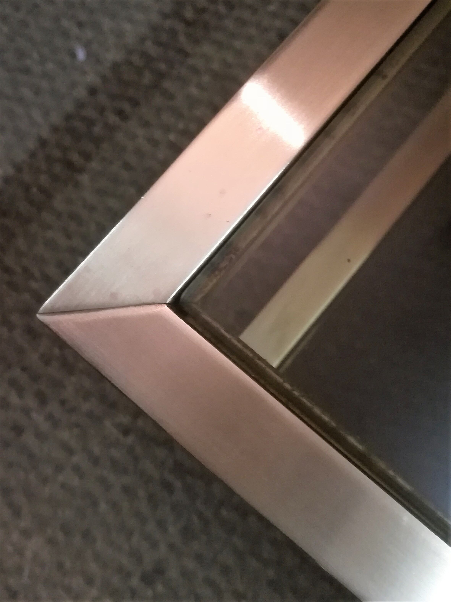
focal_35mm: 26
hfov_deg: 53.1
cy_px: 301
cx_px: 226
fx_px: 452
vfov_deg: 67.3
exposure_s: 1/25
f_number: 2.2
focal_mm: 3.83
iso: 500
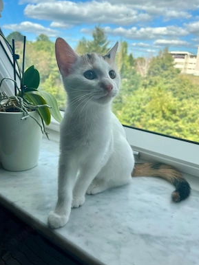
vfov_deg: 65.3
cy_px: 129
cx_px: 98
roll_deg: -4.5
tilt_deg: -18.8
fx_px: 207
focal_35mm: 27
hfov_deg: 51.4
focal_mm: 5.1
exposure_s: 1/1266
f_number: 1.6
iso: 50
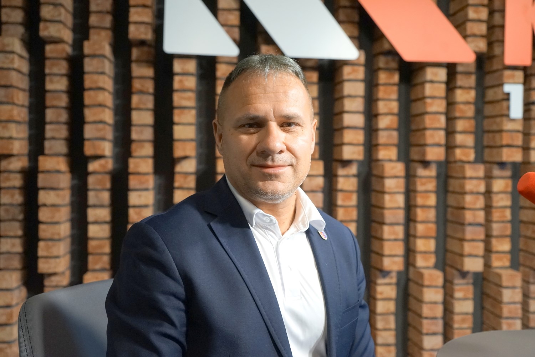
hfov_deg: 50.7
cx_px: 268
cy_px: 178
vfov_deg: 35.1
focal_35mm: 38
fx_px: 565
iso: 2500
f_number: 4
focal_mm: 38
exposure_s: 1/160
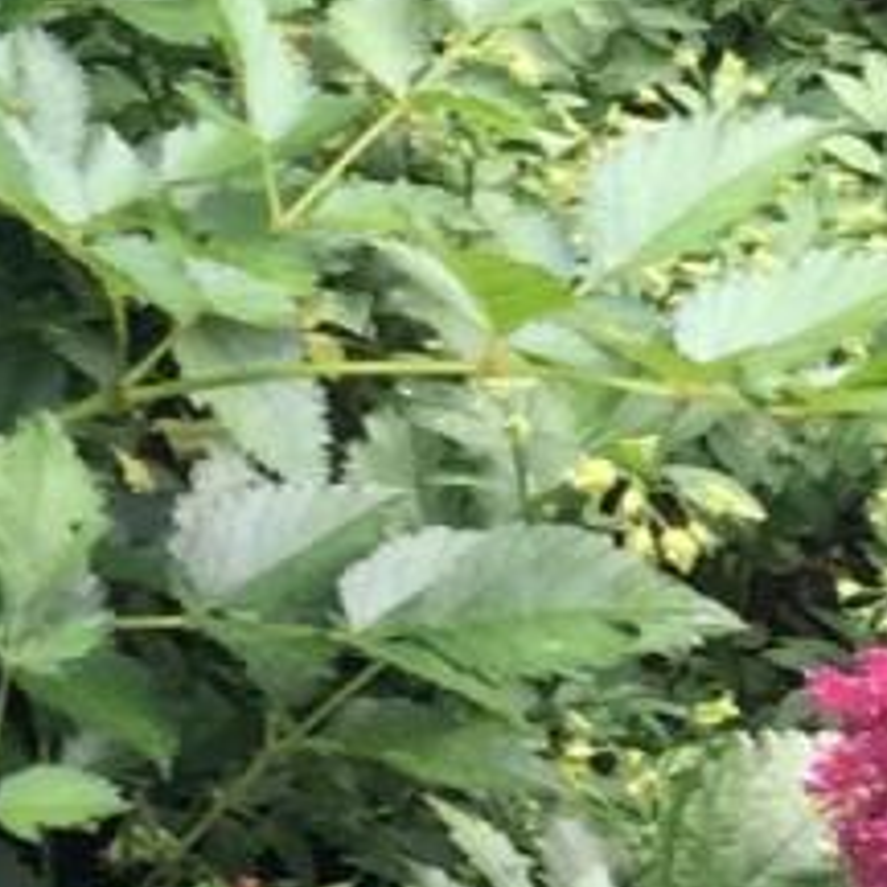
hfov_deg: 7.3
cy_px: -2365
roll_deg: +0.7
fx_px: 6871
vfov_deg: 6.3
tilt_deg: -8.4
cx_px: -485
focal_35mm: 237
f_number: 2.2
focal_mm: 4.15
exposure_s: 1/60
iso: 32
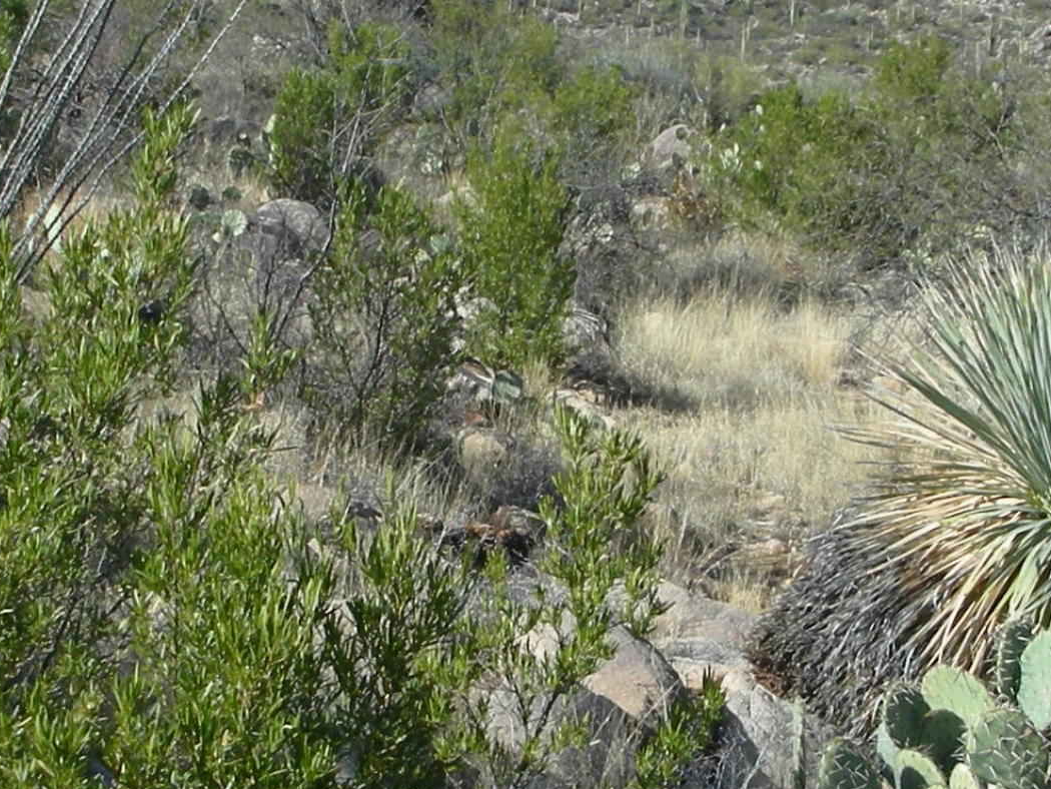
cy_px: 349
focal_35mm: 100
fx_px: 3037
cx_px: 397
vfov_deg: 14.8
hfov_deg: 19.6
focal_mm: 5.8
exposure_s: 1/79.8
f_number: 8.5
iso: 50
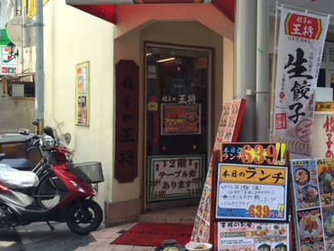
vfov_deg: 30.9
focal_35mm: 47
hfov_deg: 39.1
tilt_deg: -3.4
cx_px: 260
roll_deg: -0.9
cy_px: 118
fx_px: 453
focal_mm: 4.15
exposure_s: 1/344
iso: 32
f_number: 2.2
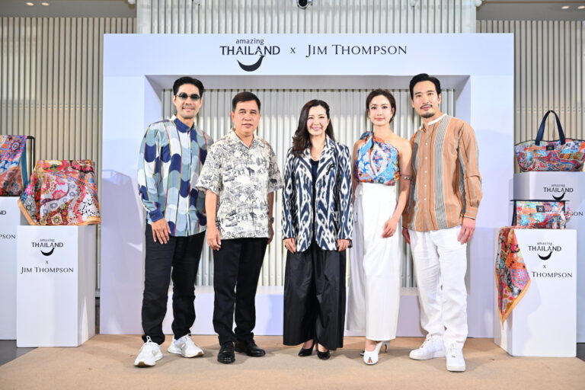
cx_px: 292
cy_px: 195
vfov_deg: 35.9
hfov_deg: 51.9
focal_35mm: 37
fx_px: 601
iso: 1000
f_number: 5
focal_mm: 37
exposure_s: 1/200
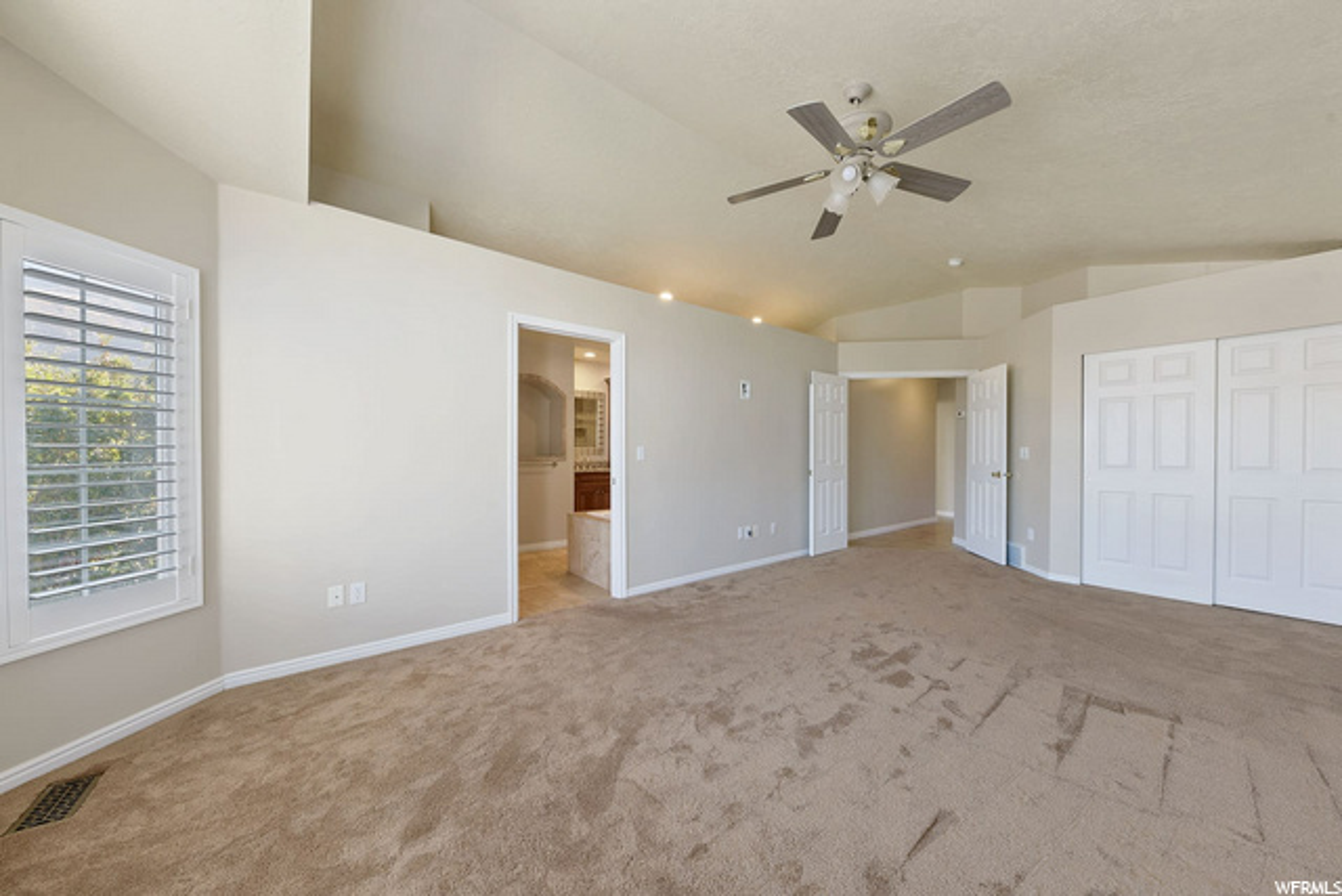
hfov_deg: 112.6
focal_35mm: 12
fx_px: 447
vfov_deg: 90.0
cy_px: 448
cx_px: 671
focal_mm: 12
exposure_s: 1/3.33
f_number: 8
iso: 100
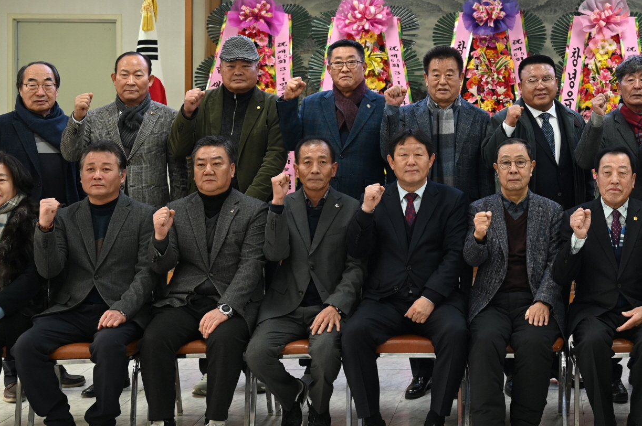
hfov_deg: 33.7
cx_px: 492
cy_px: 121
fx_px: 1033
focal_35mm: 58
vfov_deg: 23.1
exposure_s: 1/50
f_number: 3.5
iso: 200
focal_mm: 31
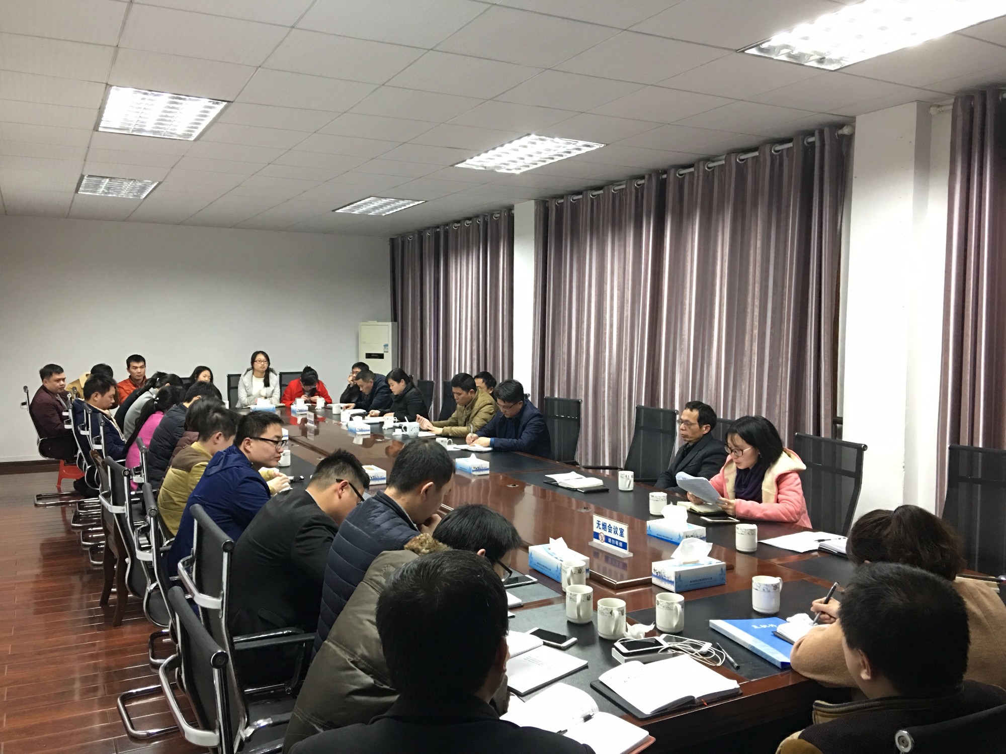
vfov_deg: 48.2
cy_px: 377
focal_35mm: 29
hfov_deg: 61.7
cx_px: 503
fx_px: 843
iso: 80
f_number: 2.2
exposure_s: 1/10
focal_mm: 4.15
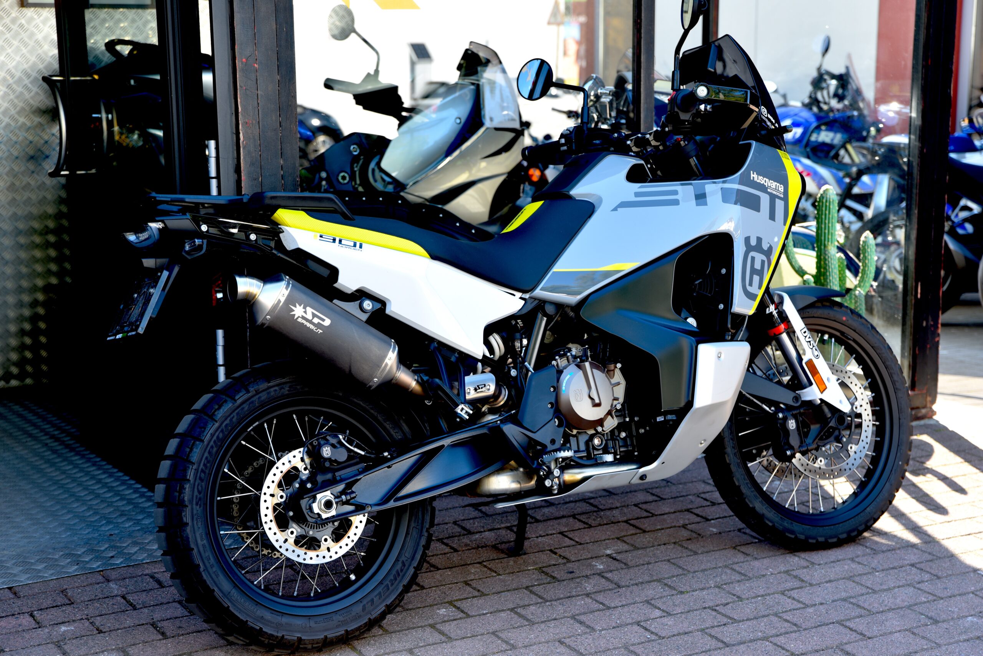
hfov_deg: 32.4
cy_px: 328
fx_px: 1694
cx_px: 492
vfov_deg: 21.9
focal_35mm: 62
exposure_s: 1/60
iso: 100
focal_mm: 62
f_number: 4
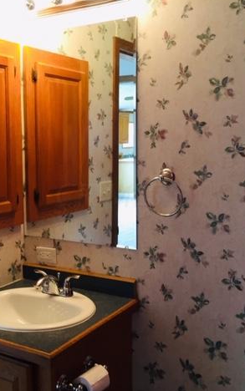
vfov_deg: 47.2
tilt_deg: -6.0
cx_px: 109
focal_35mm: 42
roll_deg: -0.7
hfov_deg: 30.6
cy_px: 195
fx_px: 448
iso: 64
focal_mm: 4.15
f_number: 2.2
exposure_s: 1/30
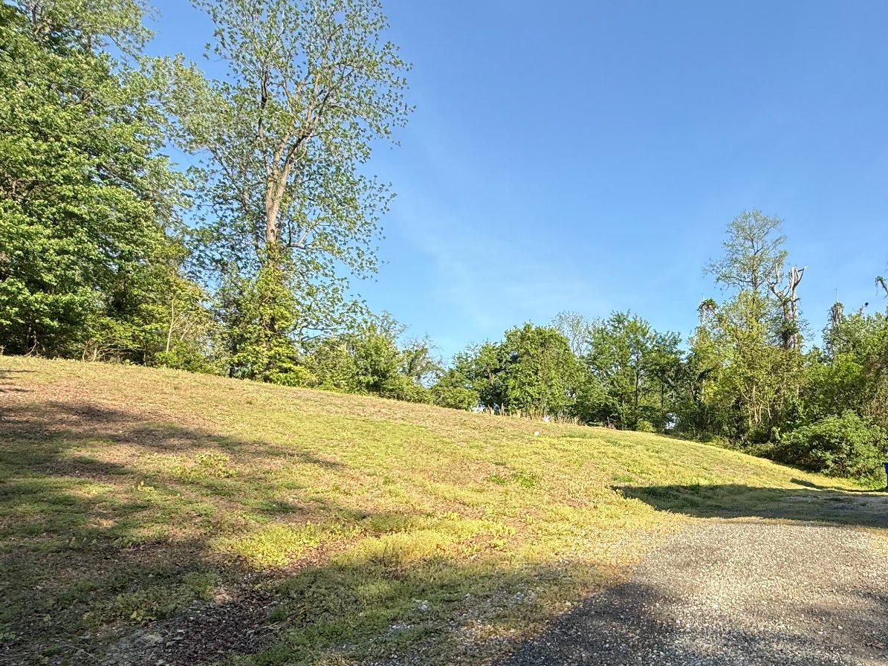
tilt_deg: +4.3
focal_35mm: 24
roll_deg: -0.7
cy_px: 454
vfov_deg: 55.4
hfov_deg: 68.9
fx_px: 616
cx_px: 613
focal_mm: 2.22
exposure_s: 1/1050
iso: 50
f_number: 2.2
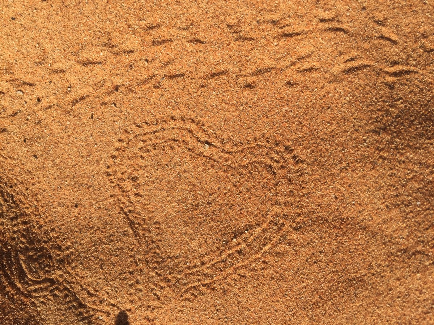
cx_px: 217
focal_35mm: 29
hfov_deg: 61.7
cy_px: 162
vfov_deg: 48.2
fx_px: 364
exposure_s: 1/1199
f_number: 2.2
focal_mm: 4.15
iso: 32
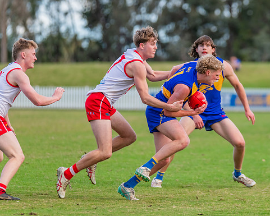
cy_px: 86
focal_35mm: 430
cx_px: 202
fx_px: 3437
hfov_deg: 4.5
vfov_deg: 3.6
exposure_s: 1/1250
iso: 800
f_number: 4.5
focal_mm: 290
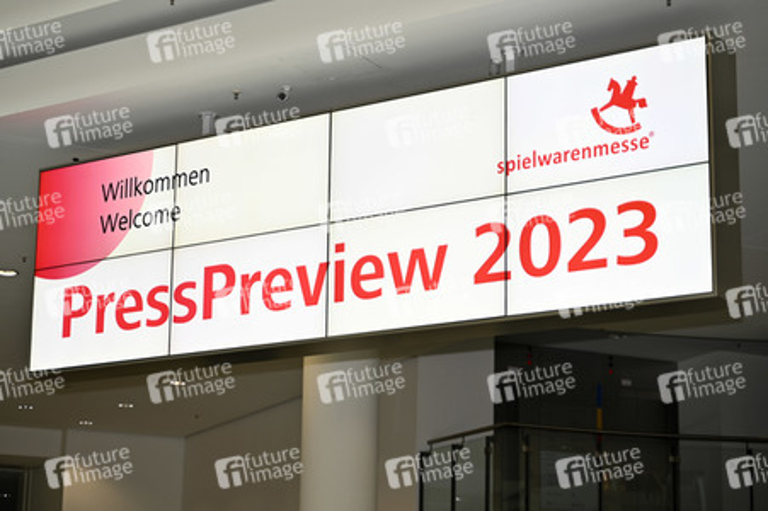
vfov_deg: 18.9
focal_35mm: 72
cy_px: 256
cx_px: 384
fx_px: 1535
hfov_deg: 28.1
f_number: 2.8
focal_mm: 72
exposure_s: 1/200
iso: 200
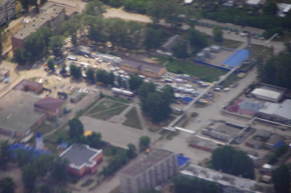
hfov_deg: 6.9
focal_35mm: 300
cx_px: 146
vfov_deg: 4.6
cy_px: 96
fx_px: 2422
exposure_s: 1/6000
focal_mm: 200
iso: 3200
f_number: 6.2
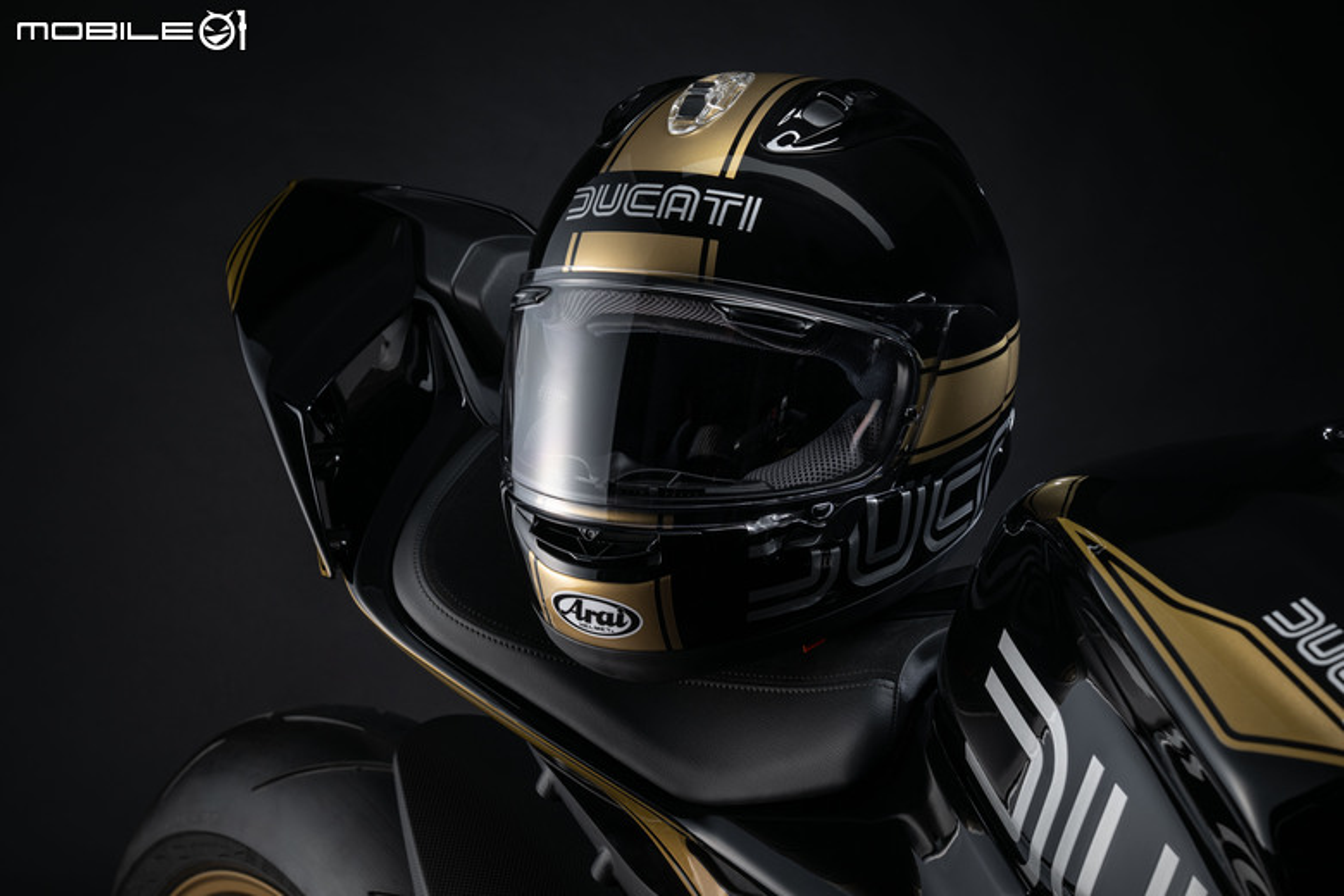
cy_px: 448
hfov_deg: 37.5
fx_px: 1979
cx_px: 672
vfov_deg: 25.5
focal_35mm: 53
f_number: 11
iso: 100
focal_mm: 53
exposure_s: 1/125
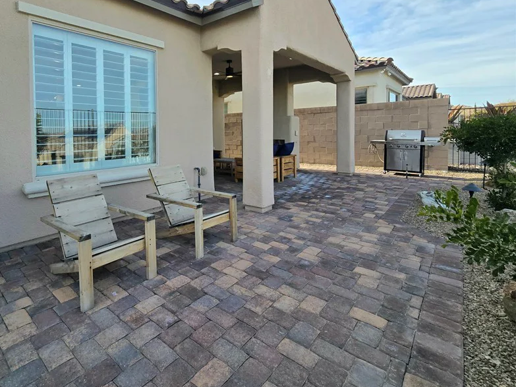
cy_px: 140
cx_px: 179
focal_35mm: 17
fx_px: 253
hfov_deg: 88.3
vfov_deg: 73.2
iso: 50
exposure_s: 1/1429
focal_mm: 2.2
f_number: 2.2
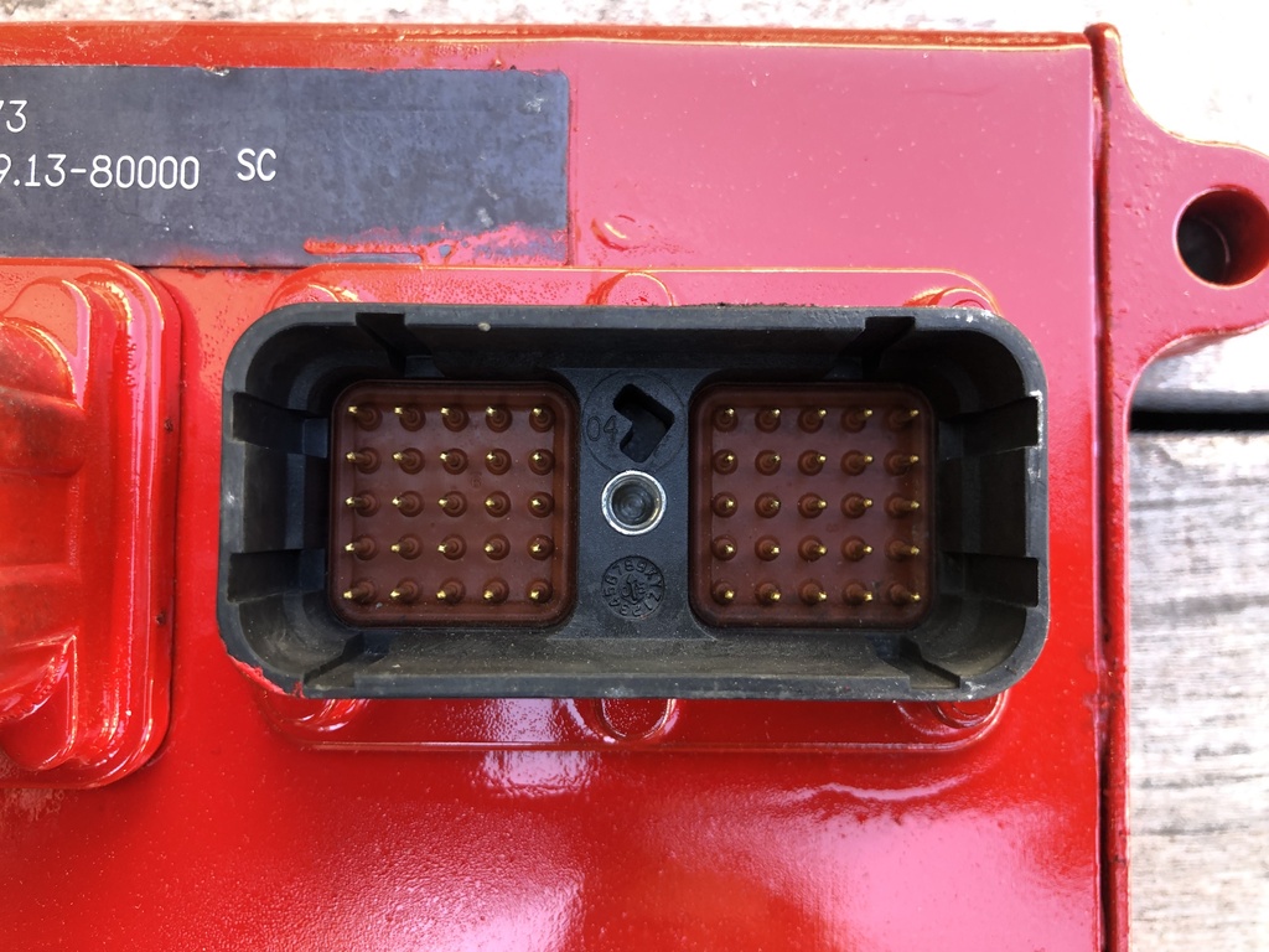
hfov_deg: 63.4
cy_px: 476
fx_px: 1026
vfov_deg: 49.7
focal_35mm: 28
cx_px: 634
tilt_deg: -87.5
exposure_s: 1/30
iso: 20
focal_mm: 4
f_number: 1.8
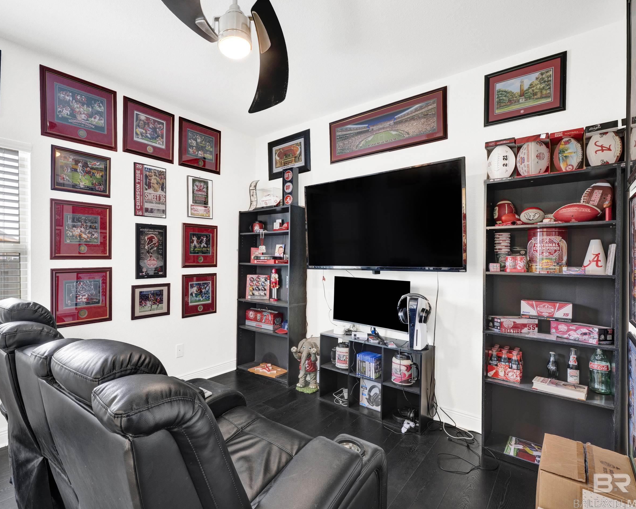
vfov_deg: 77.0
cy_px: 256
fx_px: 320
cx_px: 268
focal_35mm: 17
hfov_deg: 88.9
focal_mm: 14
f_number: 11
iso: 400
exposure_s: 1/4
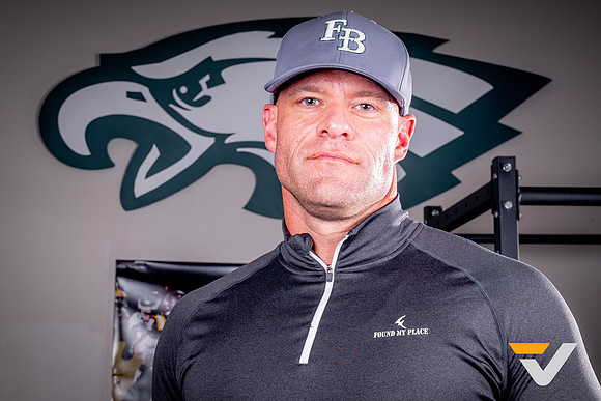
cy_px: 262
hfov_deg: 31.7
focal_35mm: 63
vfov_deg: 21.4
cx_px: 294
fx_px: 1059
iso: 100
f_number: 8
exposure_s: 1/125
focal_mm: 46
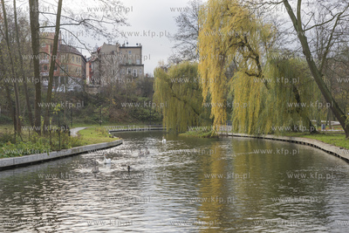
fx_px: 679
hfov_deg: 28.8
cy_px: 116
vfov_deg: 19.5
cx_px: 174
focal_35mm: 70
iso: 400
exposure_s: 1/1000
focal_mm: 70
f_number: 4.5
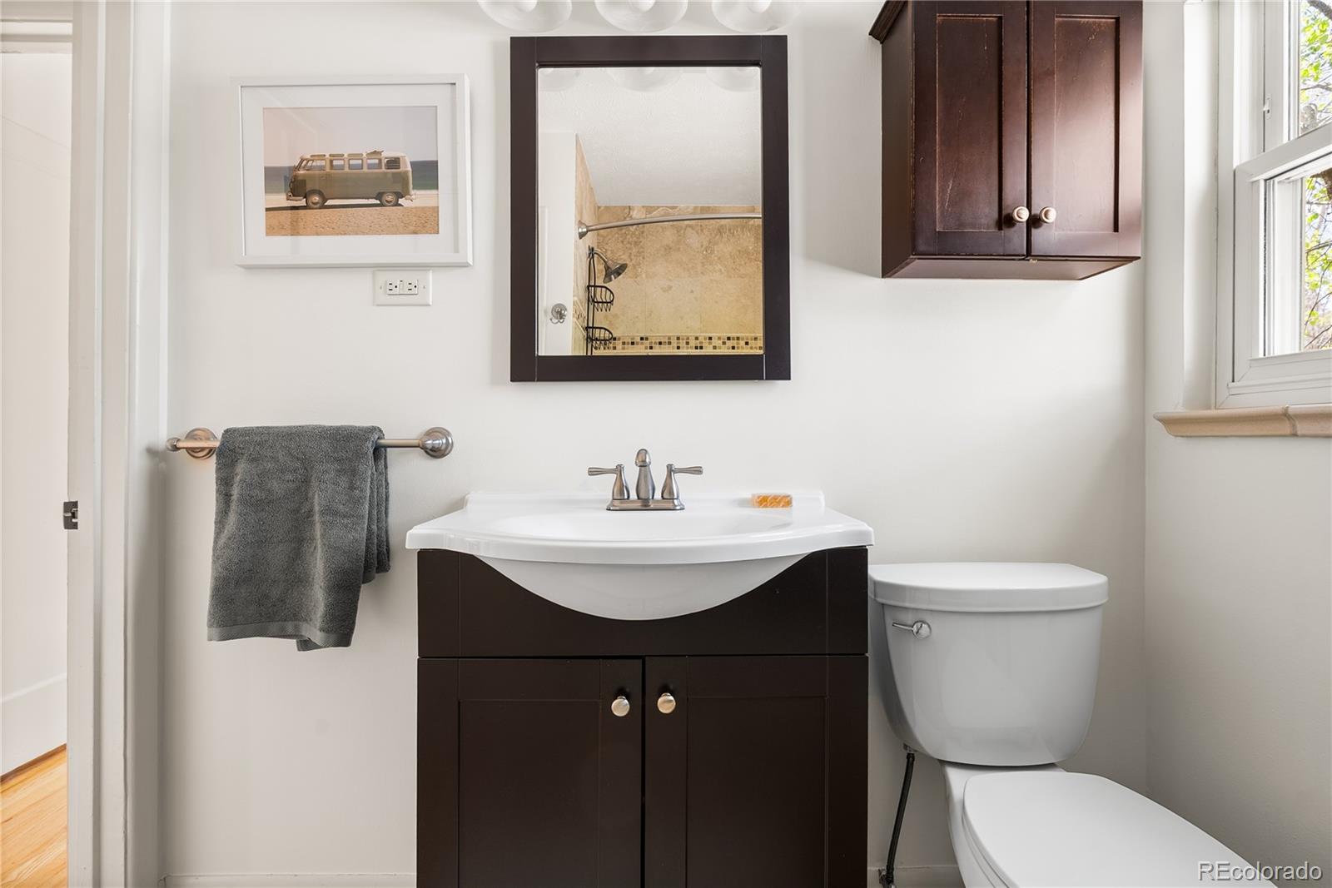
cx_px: 666
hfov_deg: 96.7
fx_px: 592
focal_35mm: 16
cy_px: 444
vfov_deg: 73.8
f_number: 8
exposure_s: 1/60
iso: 200
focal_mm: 16
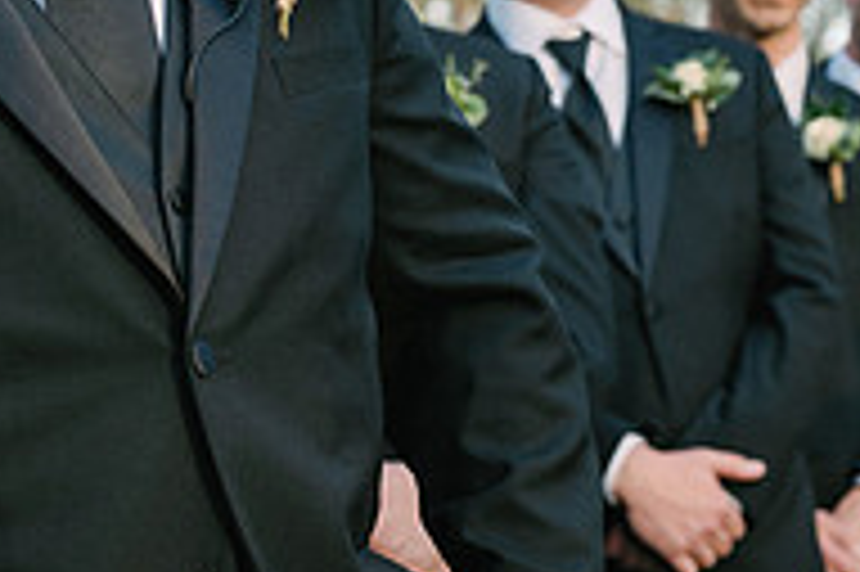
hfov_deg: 13.5
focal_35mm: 152
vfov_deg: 8.9
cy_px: -79
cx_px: 657
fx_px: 3628
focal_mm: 50
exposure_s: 1/400
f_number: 4.5
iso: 400
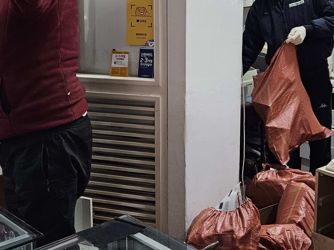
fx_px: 531
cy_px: 77
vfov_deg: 26.4
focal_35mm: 55
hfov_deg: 34.9
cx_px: 164
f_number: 1.8
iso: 640
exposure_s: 1/120
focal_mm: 5.4
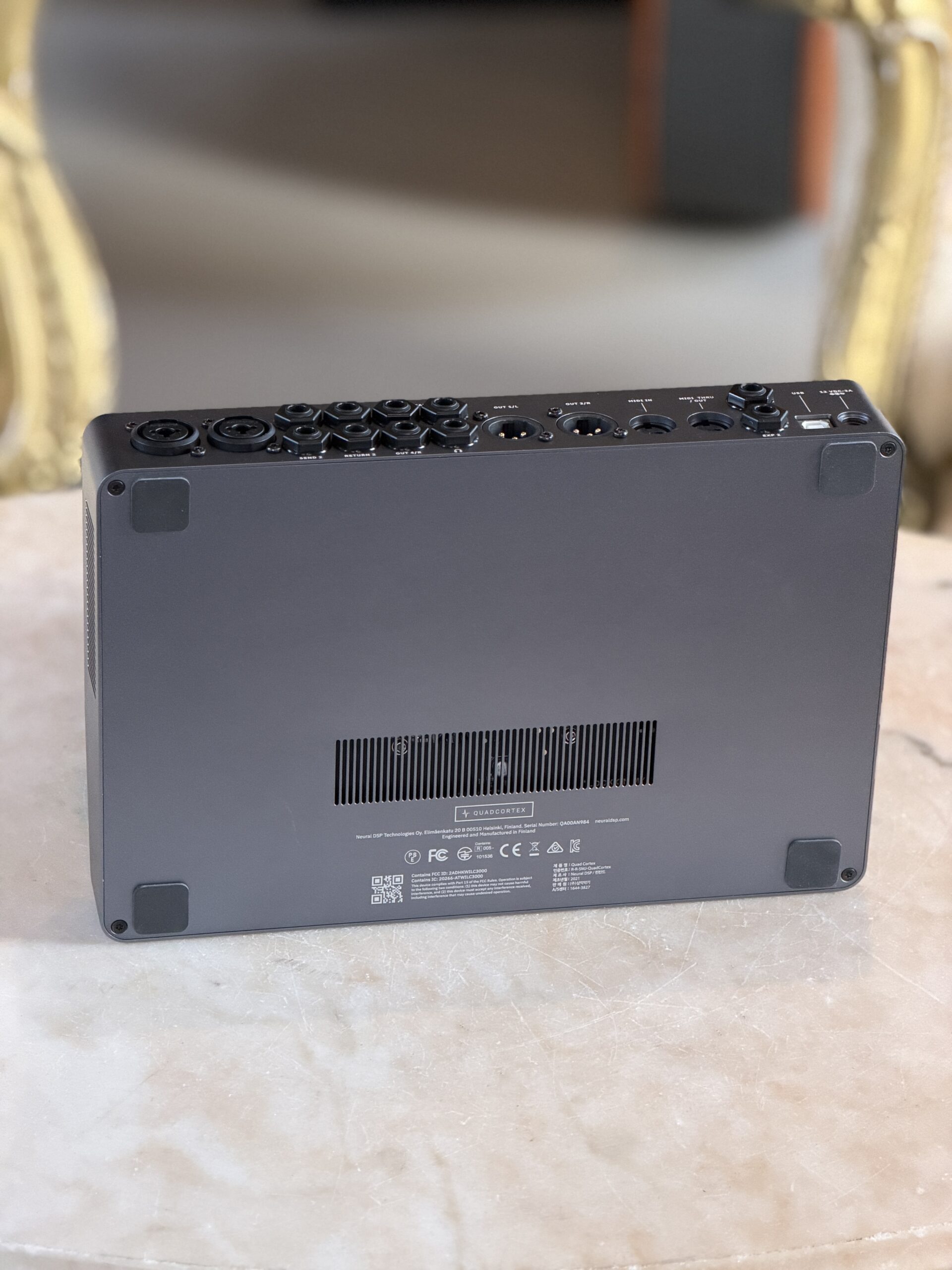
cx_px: 476
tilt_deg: -28.5
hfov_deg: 14.8
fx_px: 3667
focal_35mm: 100
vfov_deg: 19.6
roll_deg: -3.3
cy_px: 635
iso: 500
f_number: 2.8
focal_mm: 16.89
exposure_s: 1/79
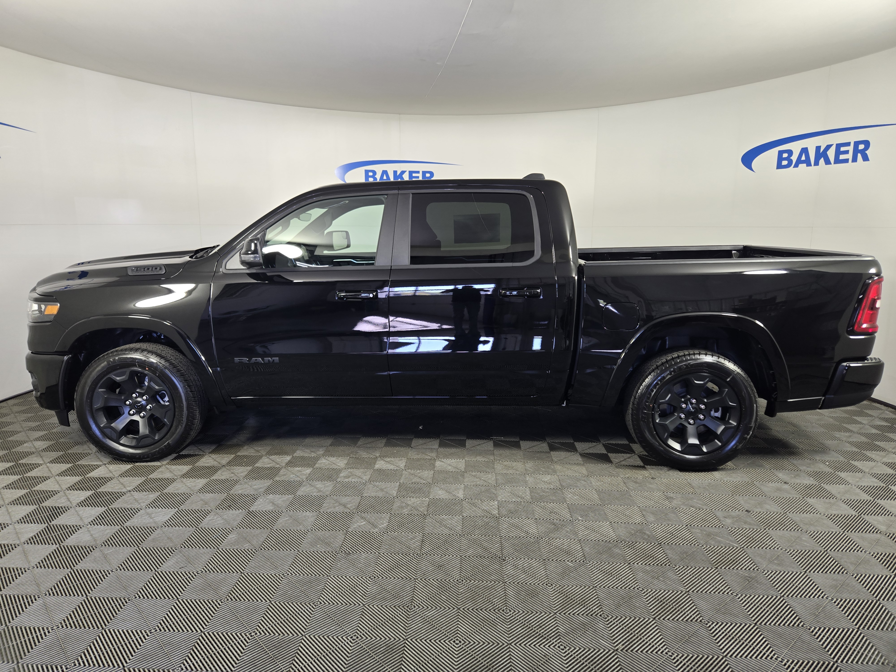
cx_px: 448
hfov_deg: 73.9
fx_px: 595
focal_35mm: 23
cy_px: 336
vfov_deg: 58.9
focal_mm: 5.4
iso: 80
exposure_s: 1/120
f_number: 1.8
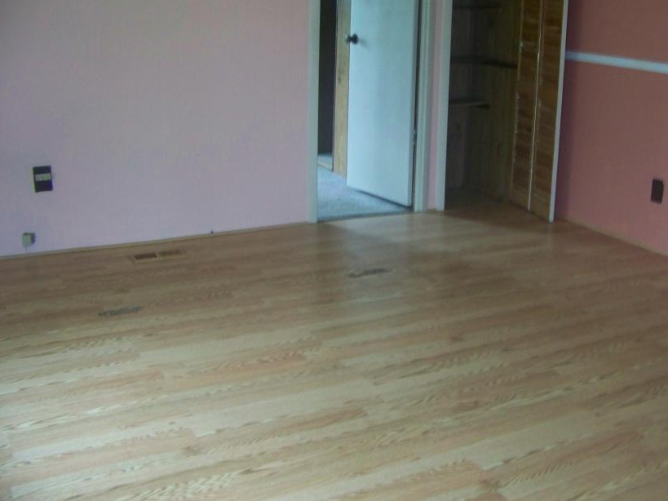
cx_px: 409
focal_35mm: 45
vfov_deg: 32.1
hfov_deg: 41.8
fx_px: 868
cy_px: 211
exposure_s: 1/30
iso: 200
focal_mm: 5.85
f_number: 2.8
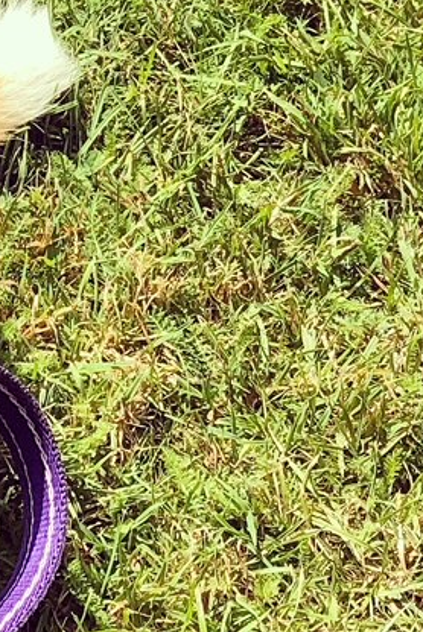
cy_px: -150
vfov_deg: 14.1
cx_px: -20
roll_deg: -21.0
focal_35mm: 141
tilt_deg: -31.5
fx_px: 2481
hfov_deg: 9.7
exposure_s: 1/1333
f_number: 1.8
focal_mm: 3.99
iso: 20
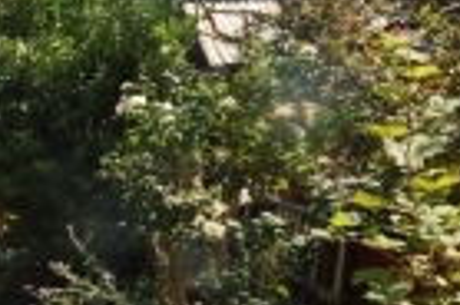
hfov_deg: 22.0
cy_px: 219
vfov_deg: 20.1
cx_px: -314
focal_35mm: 67
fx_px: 854
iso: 200
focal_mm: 10
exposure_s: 1/160
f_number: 10
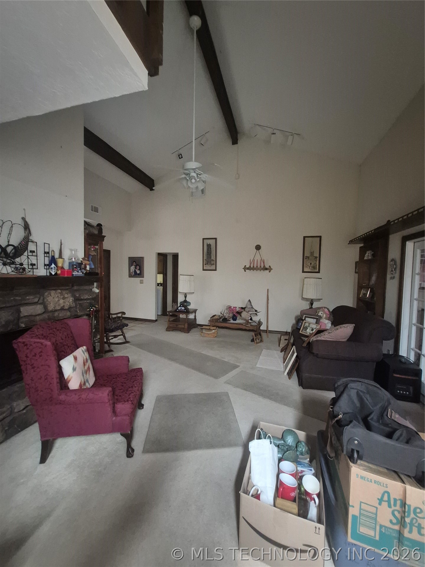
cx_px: 212
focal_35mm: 13
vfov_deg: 106.2
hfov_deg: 89.9
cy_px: 284
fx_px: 213
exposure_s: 1/30
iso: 1250
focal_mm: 1.74
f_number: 2.2
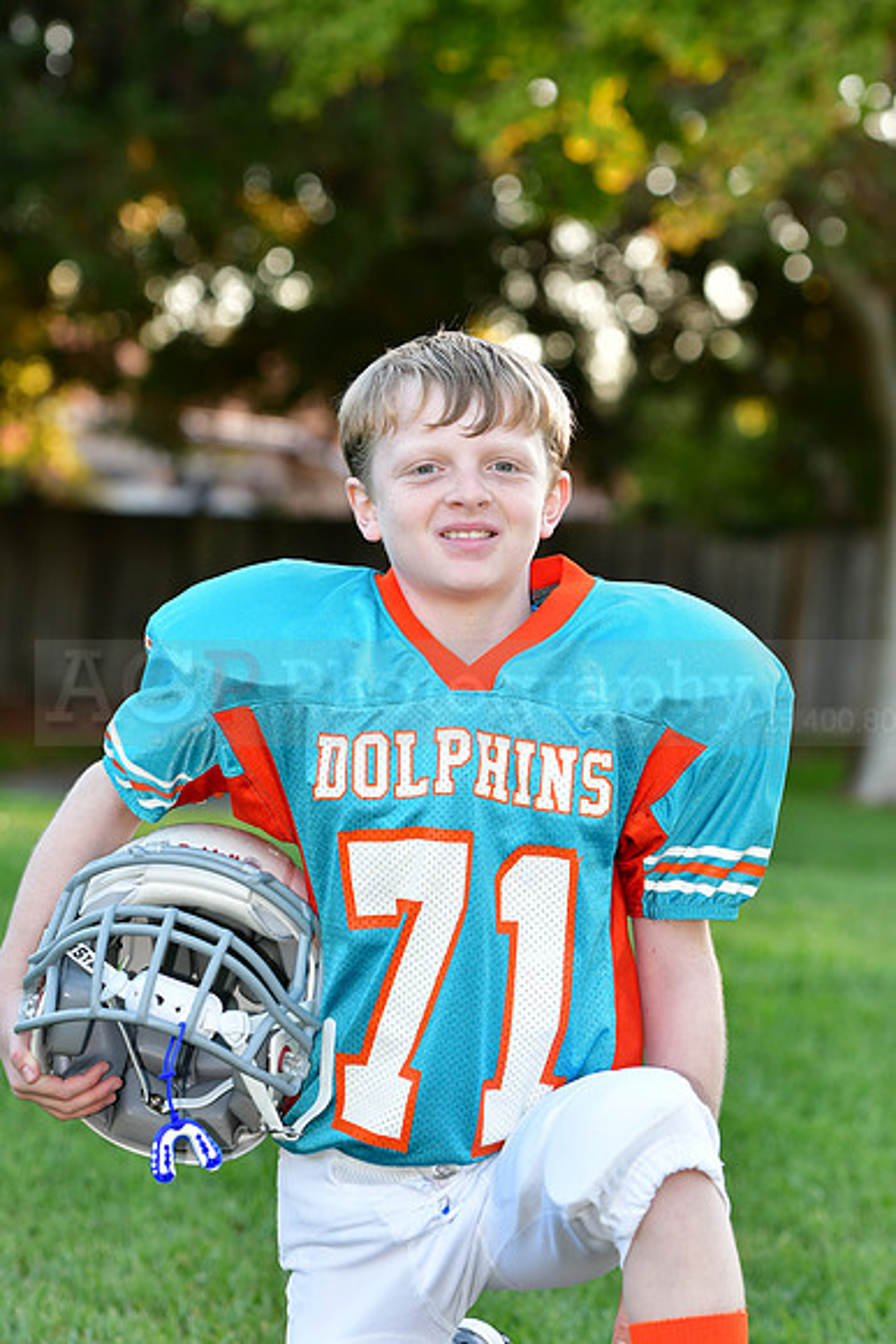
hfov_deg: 8.3
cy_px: 672
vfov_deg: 12.4
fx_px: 6156
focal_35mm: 165
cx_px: 448
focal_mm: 110
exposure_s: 1/160
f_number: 4.5
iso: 400
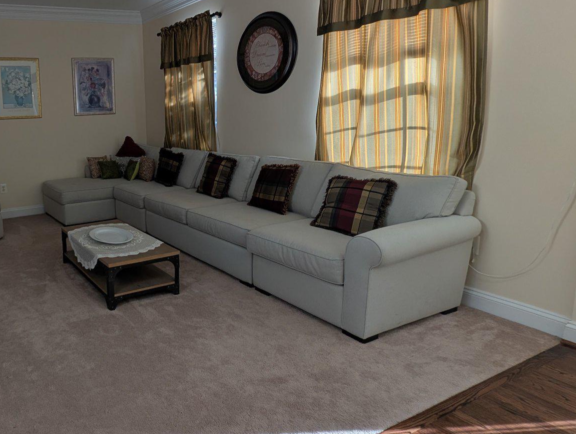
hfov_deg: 65.5
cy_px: 178
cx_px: 96
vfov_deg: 58.6
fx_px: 383
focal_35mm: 23
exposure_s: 1/127
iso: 61
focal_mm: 1.95
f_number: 2.2
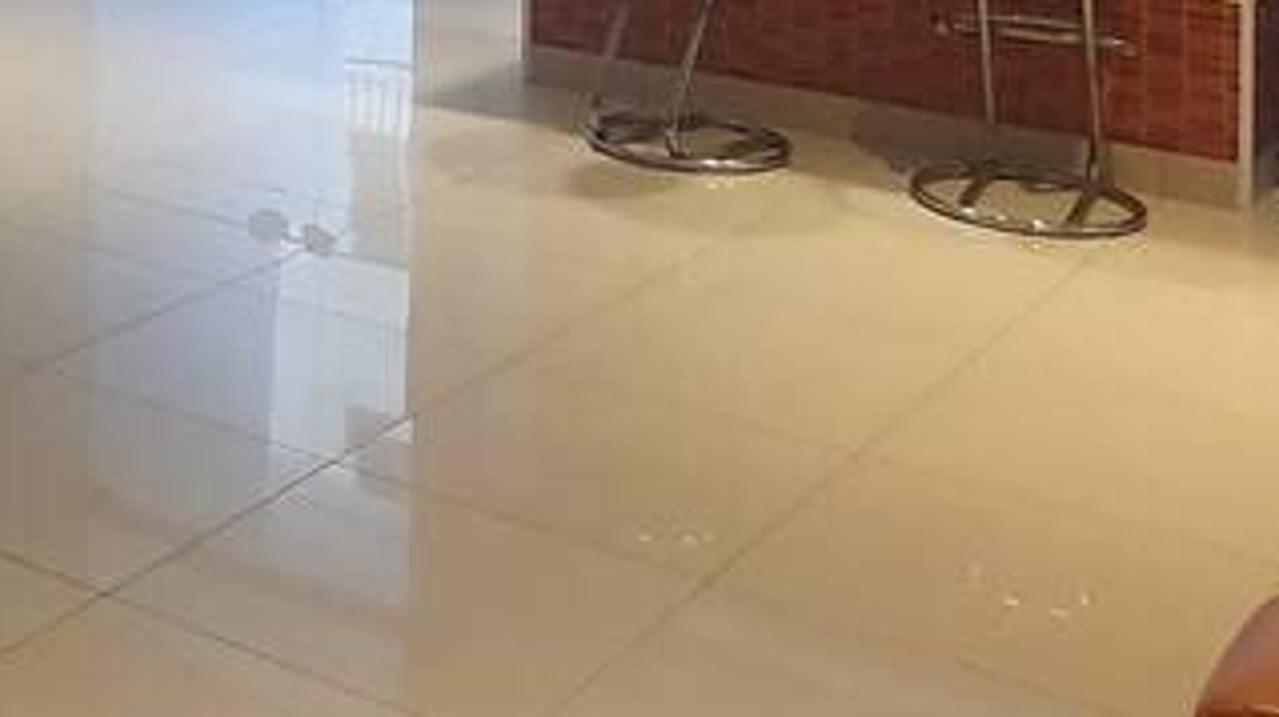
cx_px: -72
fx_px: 2169
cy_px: -533
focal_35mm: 64
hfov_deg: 30.0
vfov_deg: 16.2
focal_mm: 1.8
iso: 320
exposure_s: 1/40
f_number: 2.2
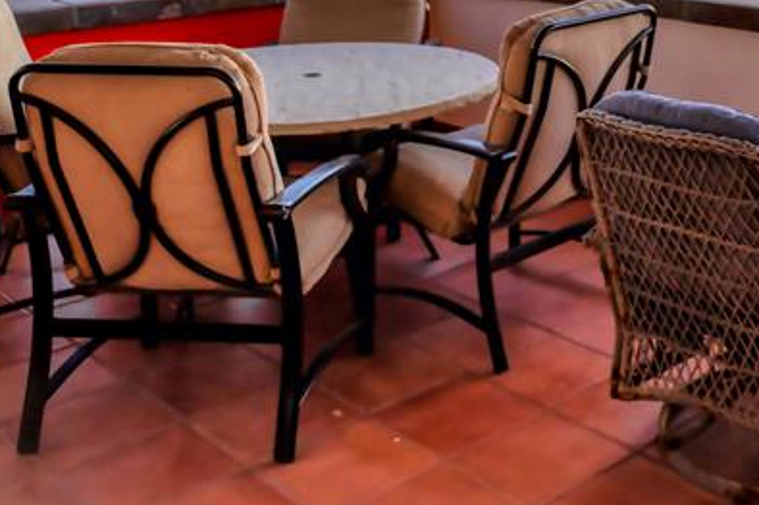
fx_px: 1095
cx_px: 680
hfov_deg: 36.0
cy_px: -116
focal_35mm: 52
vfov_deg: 23.5
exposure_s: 1/320
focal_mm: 20
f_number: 2.8
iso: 250
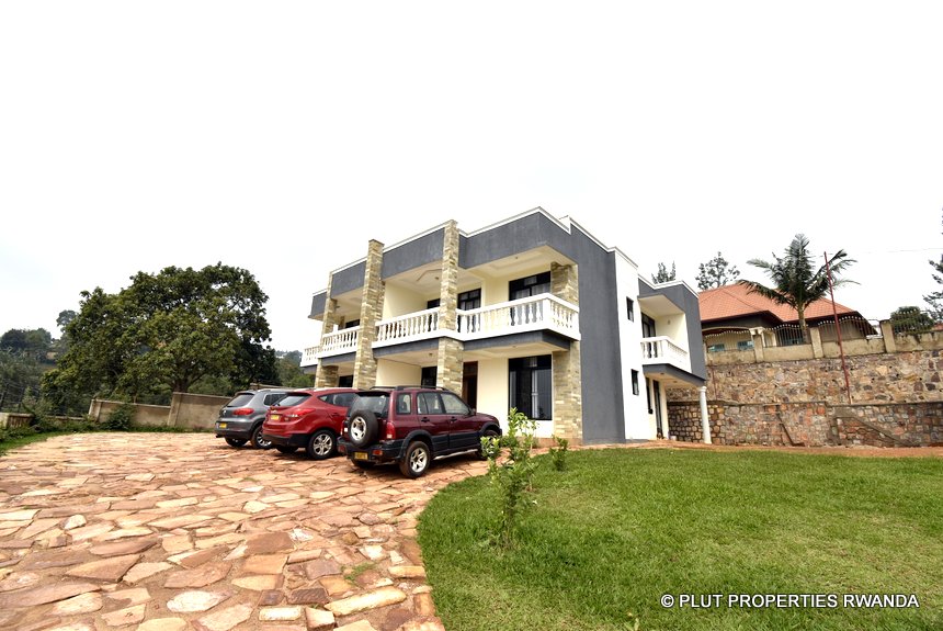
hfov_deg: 100.3
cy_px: 316
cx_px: 472
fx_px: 393
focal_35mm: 15
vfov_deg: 77.4
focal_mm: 10
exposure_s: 1/250
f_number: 8
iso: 100
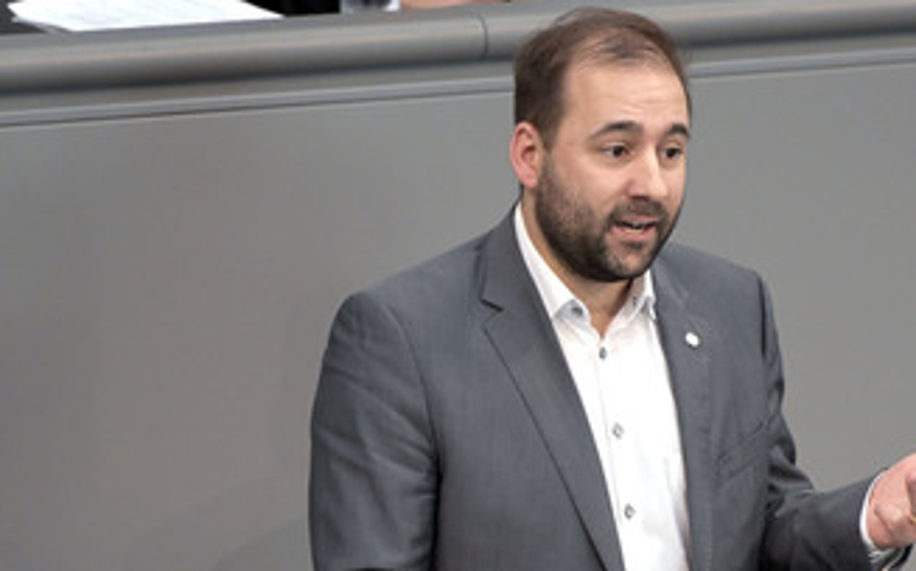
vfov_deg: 2.1
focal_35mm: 618
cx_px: 581
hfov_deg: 3.4
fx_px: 15420
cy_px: 406
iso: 8000
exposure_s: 1/320
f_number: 5.6
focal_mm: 440
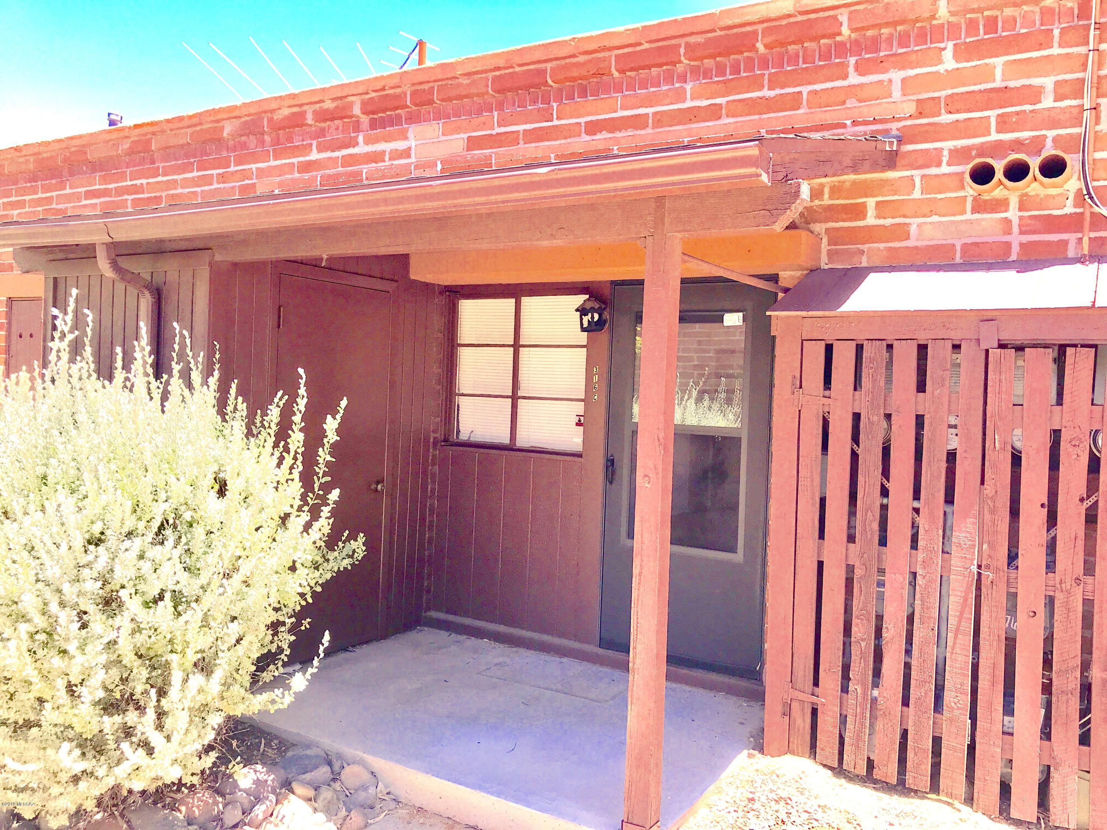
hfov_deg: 63.4
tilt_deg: -1.3
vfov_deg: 49.7
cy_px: 415
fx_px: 895
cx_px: 554
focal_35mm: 28
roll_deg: -2.5
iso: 20
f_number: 1.8
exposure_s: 1/509
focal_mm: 3.99
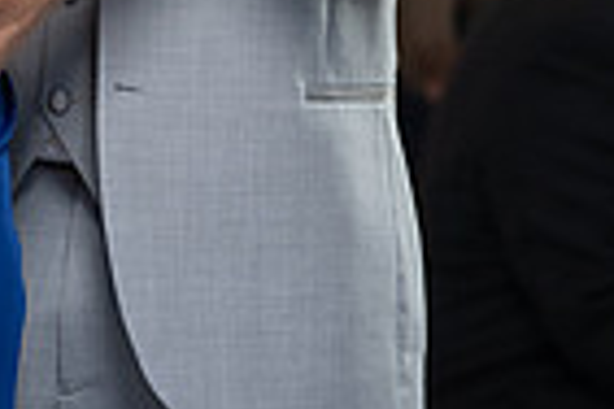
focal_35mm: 398
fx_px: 6788
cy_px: -475
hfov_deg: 5.2
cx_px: -193
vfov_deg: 3.4
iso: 500
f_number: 2.8
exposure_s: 1/250
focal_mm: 82
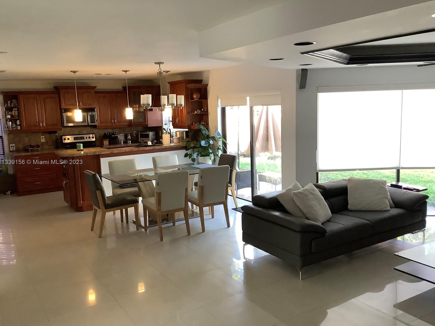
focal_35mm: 32
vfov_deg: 44.2
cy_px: 163
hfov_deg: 56.8
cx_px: 218
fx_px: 402
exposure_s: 1/60
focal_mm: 3.3
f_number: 2.4
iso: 200
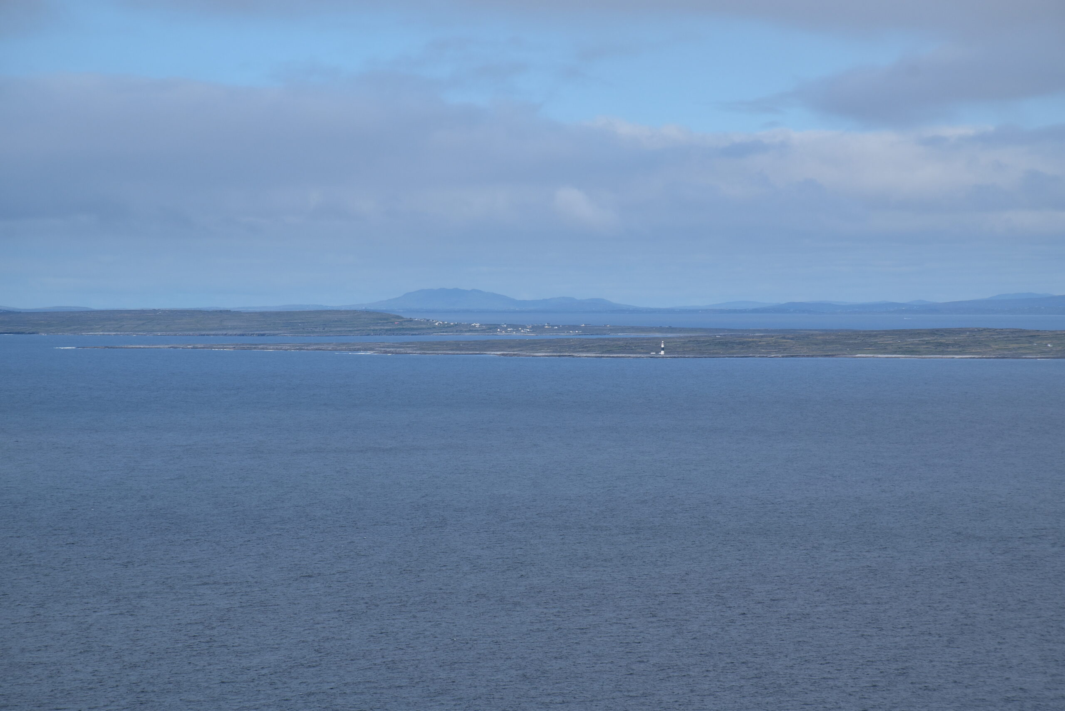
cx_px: 532
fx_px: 4660
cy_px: 356
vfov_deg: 8.7
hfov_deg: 13.0
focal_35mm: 158
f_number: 11
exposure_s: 1/500
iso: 200
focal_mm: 105
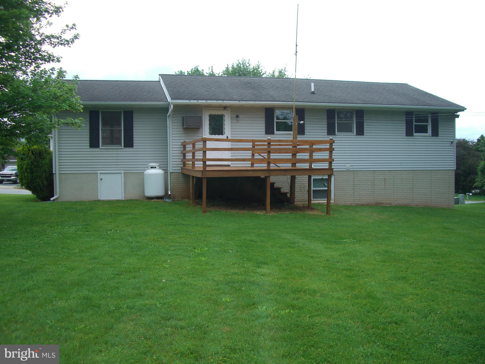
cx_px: 242
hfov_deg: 49.0
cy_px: 182
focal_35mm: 38
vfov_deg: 37.7
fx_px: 532
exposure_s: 1/160
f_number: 5.6
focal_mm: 7.9
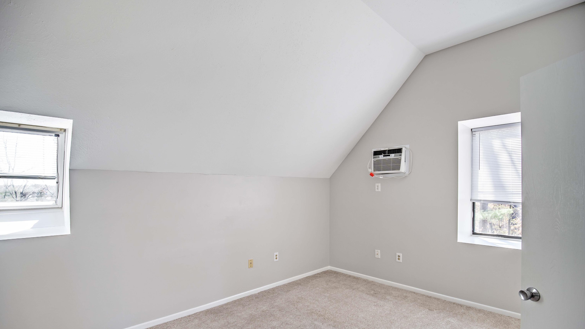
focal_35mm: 17
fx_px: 264
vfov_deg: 63.6
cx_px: 289
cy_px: 190
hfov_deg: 95.9
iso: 100
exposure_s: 1/25
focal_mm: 16
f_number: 4
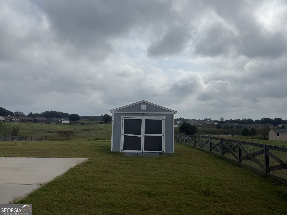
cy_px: 108
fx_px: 199
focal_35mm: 24
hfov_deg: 71.6
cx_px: 144
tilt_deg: +2.4
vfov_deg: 56.8
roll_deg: +0.0
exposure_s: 1/11905
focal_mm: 6.76
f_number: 1.78
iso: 80
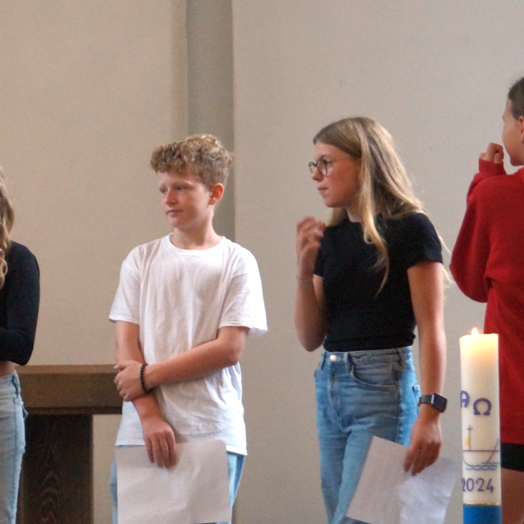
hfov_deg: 8.6
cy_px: 310
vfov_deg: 8.6
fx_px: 3475
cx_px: 1
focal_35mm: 203
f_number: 5
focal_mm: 75
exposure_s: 1/100
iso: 3200
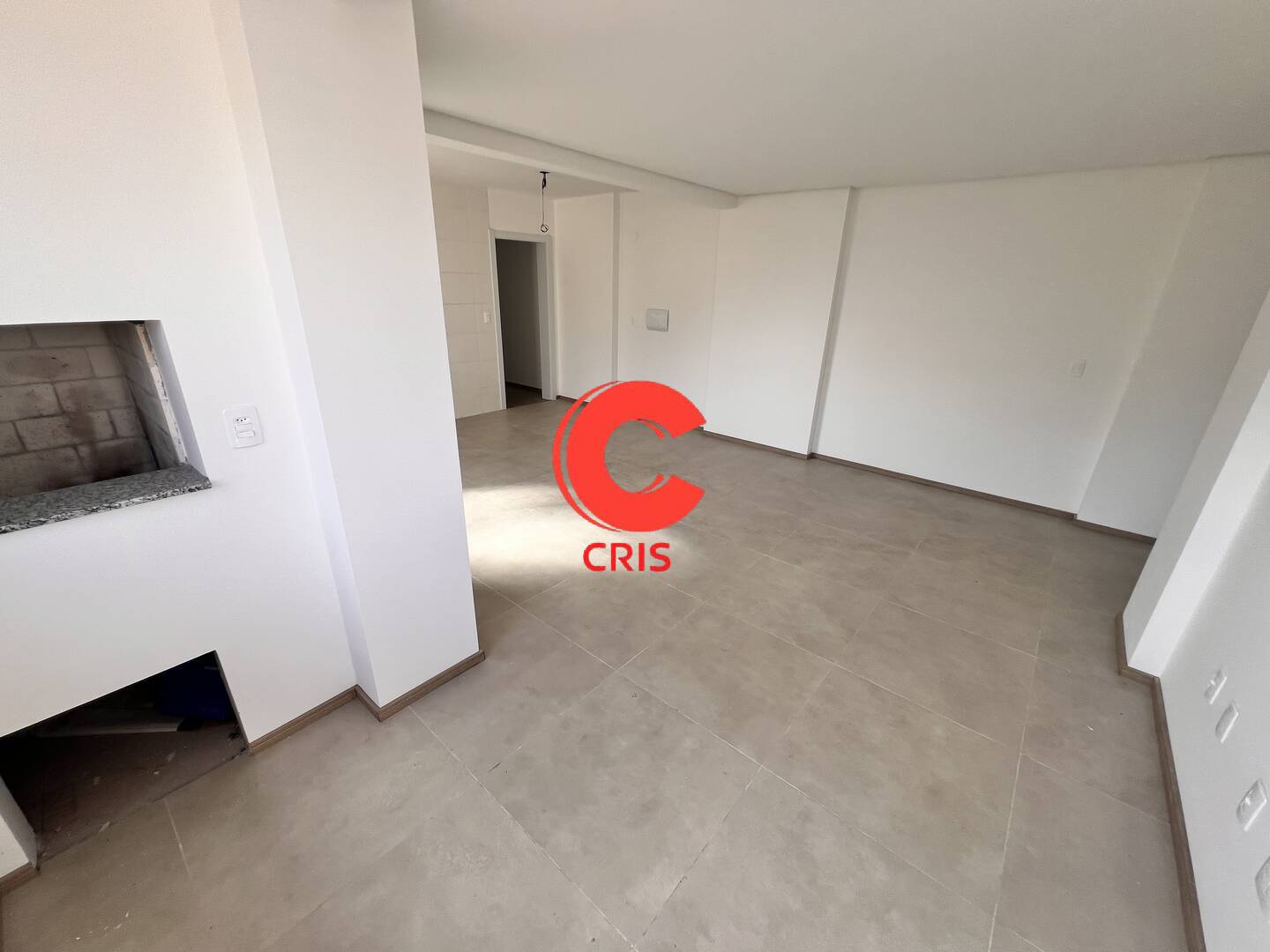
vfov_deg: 89.9
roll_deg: -1.6
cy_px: 476
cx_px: 635
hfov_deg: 106.2
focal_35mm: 13
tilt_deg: -22.3
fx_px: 477
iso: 32
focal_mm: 1.57
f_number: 1.8
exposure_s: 1/145
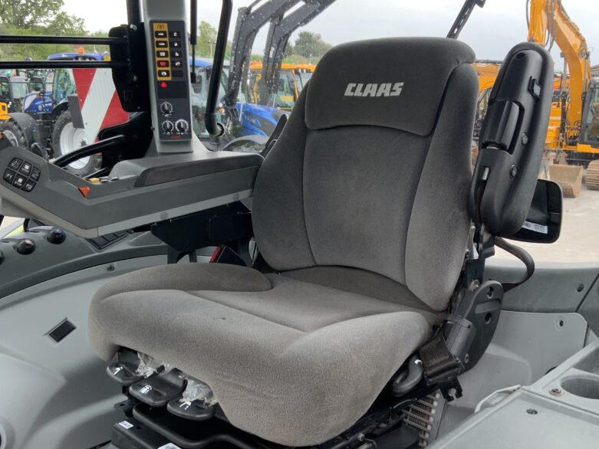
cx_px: 313
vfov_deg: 37.7
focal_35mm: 38
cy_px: 239
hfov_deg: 49.0
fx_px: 658
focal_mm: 3
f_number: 1.8
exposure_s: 1/124
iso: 16
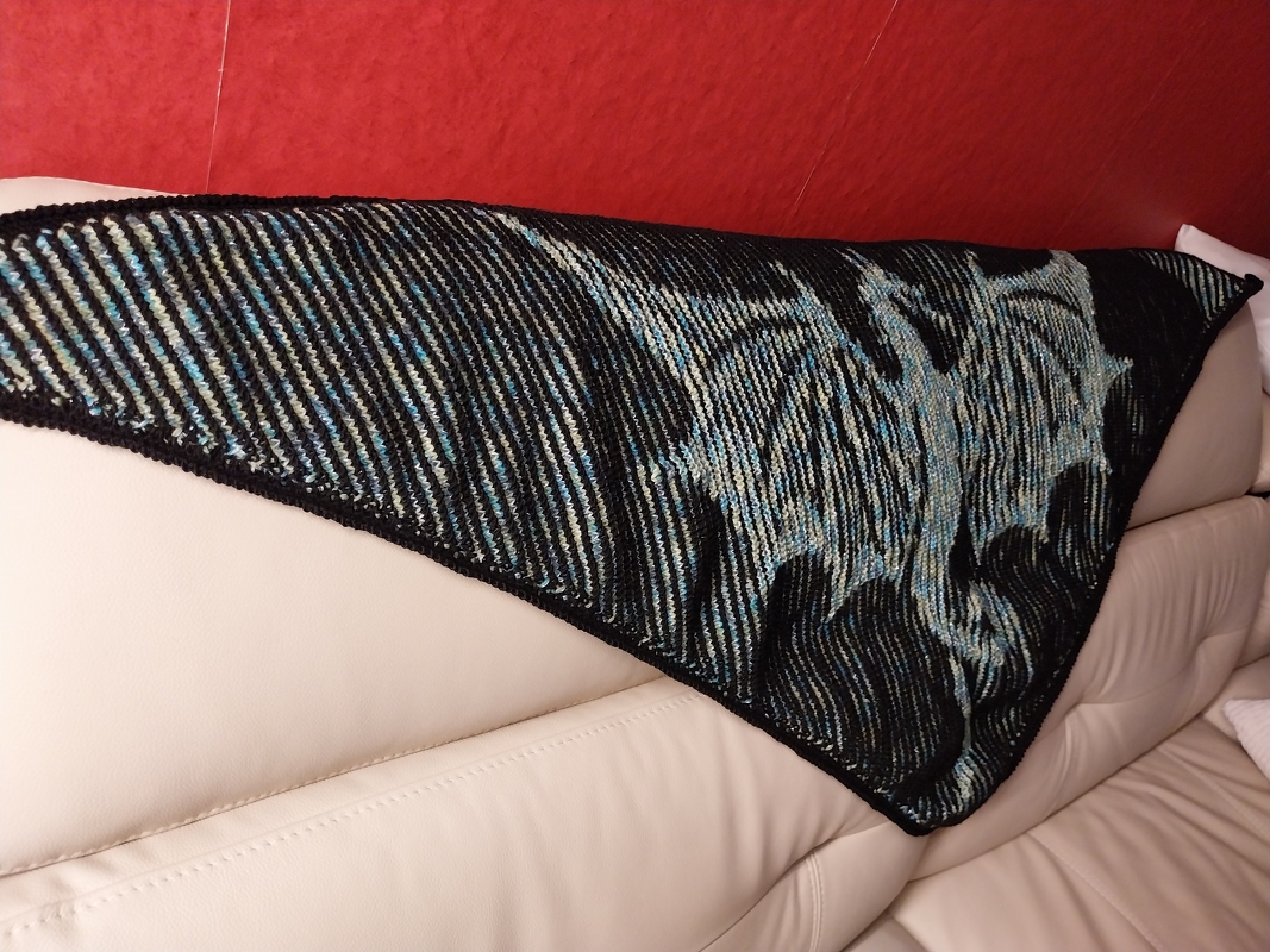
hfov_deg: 67.3
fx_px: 954
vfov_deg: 53.1
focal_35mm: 26
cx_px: 635
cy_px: 476
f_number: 1.8
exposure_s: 1/50
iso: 400
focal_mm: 4
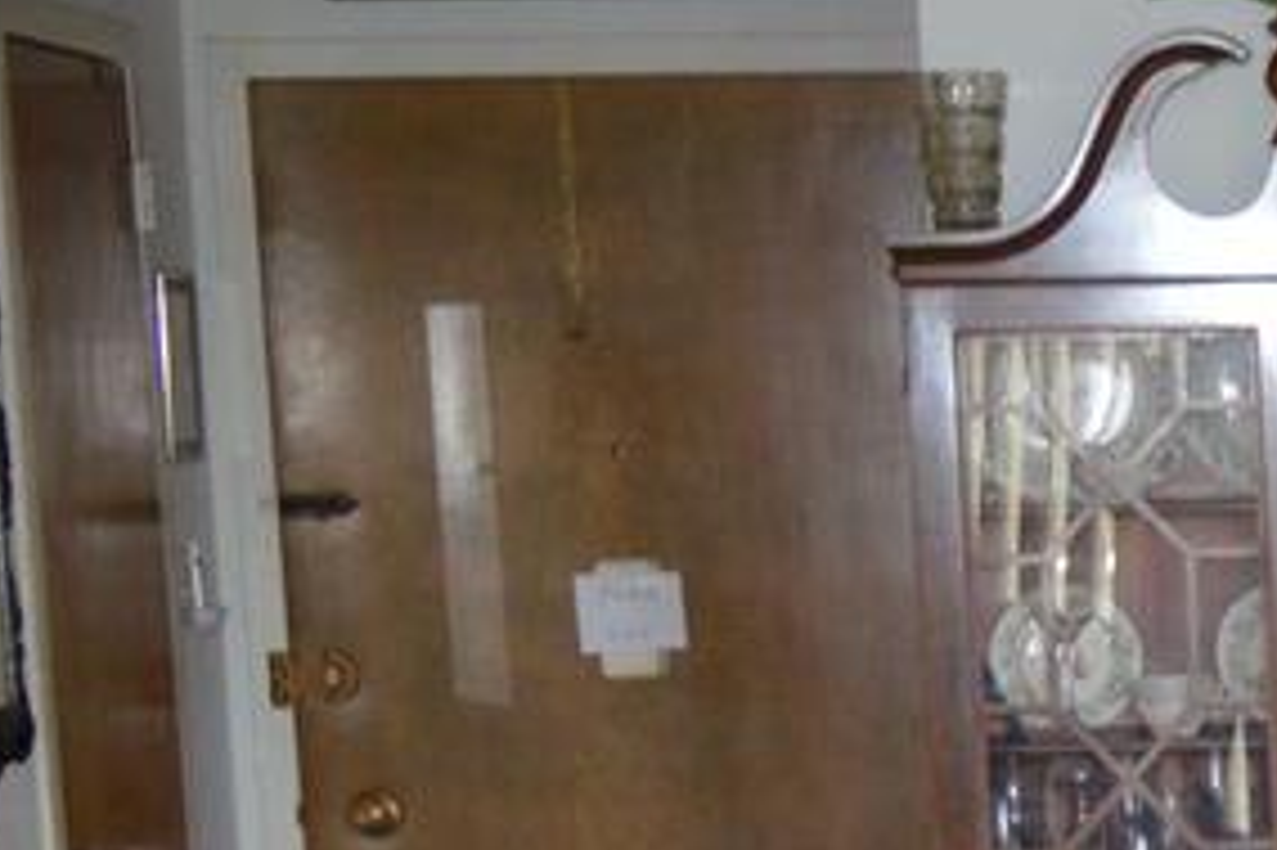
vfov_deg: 9.8
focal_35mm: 137
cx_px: 3166
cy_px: 1104
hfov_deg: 11.8
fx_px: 4857
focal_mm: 18
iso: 640
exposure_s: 1/60
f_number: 3.5
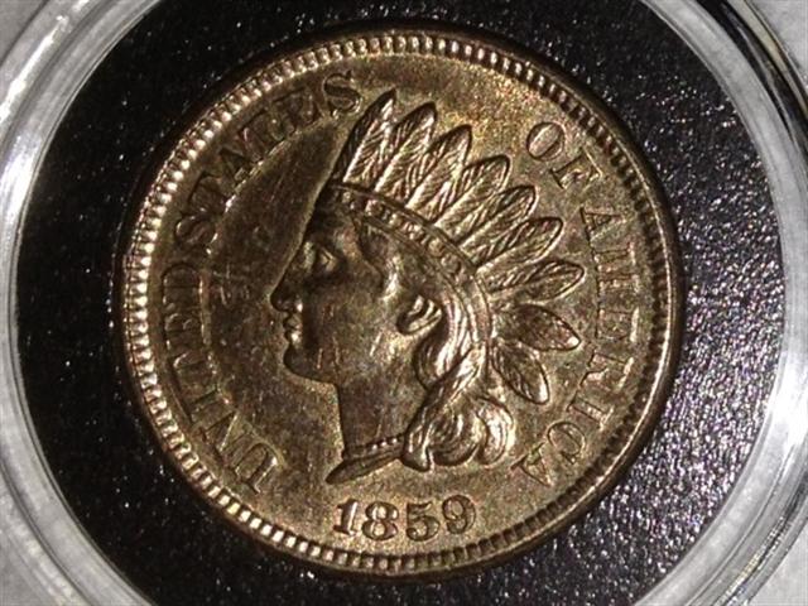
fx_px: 817
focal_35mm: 35
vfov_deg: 40.7
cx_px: 404
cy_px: 303
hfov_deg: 52.6
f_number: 2.4
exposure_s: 1/496
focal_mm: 4.28
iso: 50
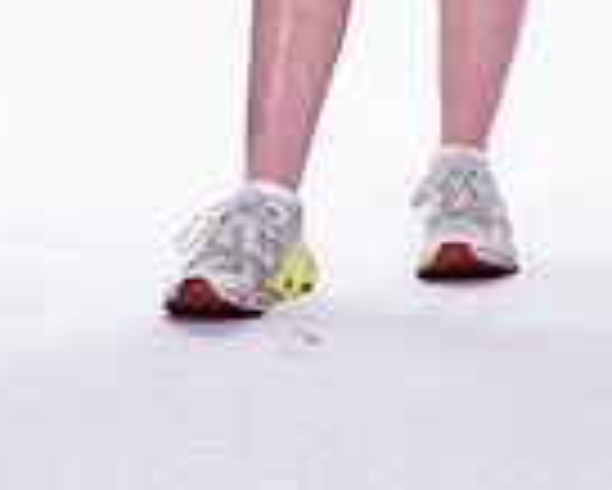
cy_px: -508
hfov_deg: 5.1
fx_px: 6870
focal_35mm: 379
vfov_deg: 4.0
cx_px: 288
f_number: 5.6
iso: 800
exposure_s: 1/250
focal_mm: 122
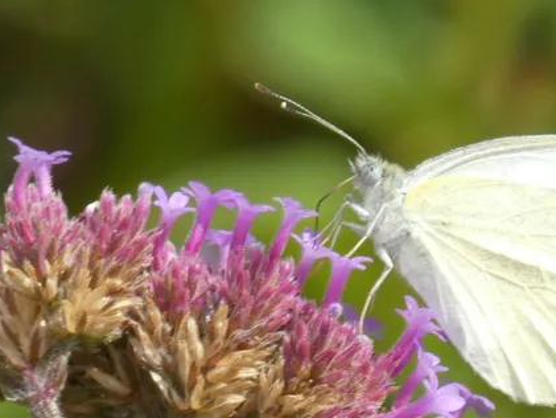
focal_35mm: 807
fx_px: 12966
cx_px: 417
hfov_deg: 2.5
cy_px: 292
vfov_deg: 1.8
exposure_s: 1/200
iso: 80
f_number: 5.6
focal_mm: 95.2
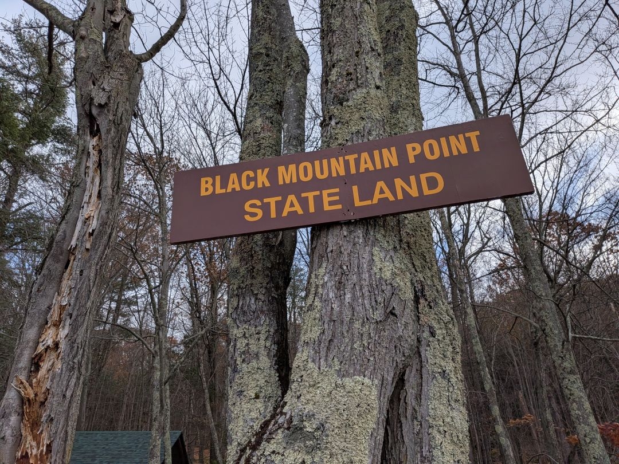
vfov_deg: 56.8
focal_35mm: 24
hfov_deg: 71.6
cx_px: 310
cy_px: 232
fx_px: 429
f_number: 1.7
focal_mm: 4.53
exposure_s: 1/1495
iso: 28
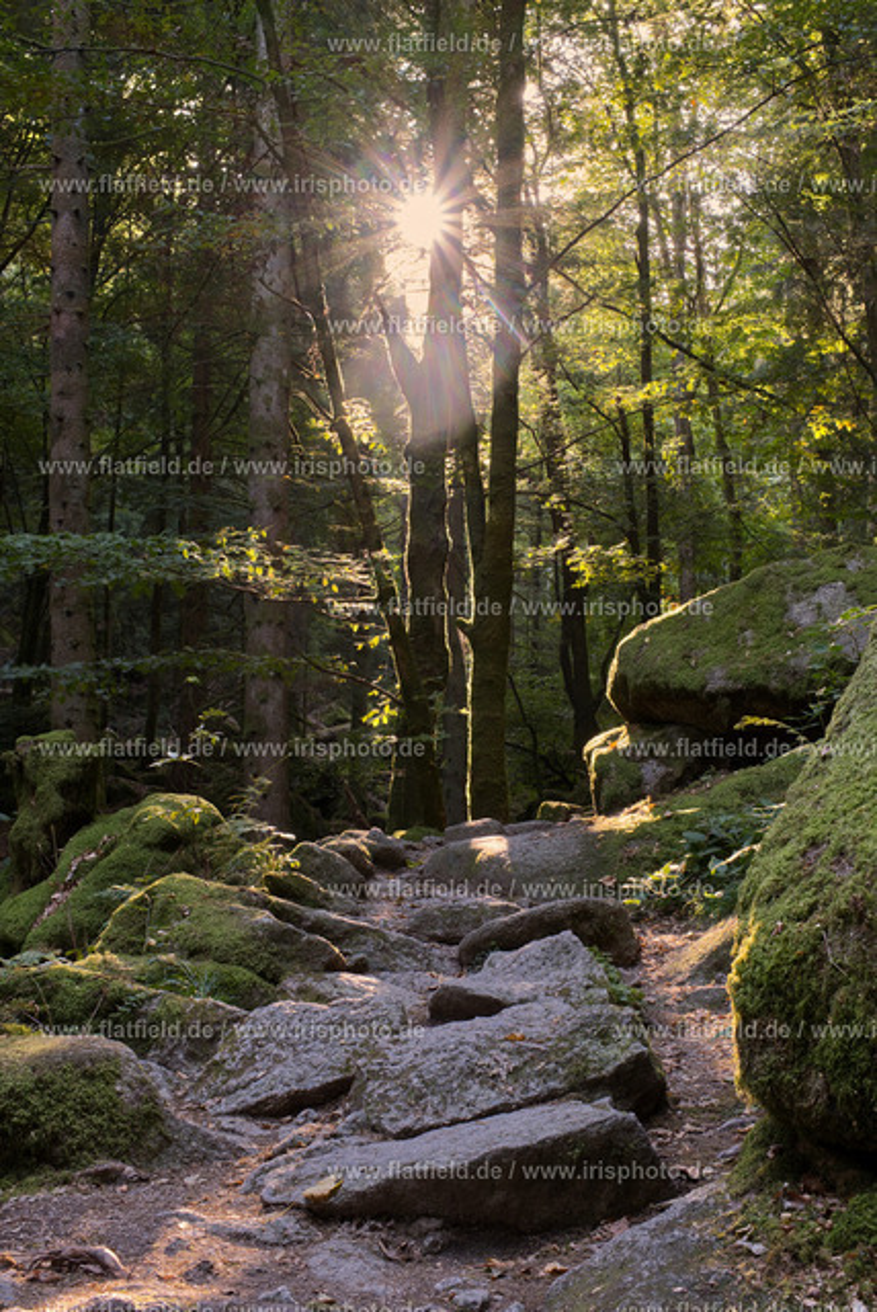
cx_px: 438
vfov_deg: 43.6
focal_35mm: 45
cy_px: 656
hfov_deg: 29.9
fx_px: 1641
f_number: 10
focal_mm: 29.9
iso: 250
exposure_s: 1/2.5
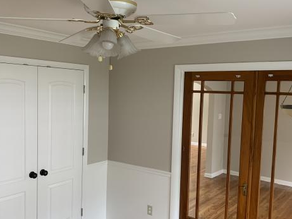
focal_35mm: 36
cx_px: 147
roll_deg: -2.1
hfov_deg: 51.3
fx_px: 304
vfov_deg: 39.7
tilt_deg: -3.6
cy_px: 120
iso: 125
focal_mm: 4.25
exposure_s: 1/60
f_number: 1.8
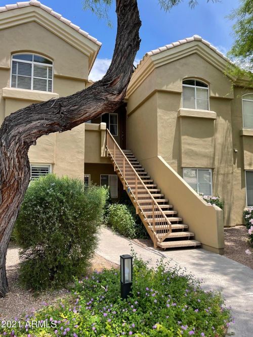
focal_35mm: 26
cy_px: 168
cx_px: 126
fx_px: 253
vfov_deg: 67.3
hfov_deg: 53.0
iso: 32
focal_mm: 4.2
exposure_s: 1/1473
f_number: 1.6
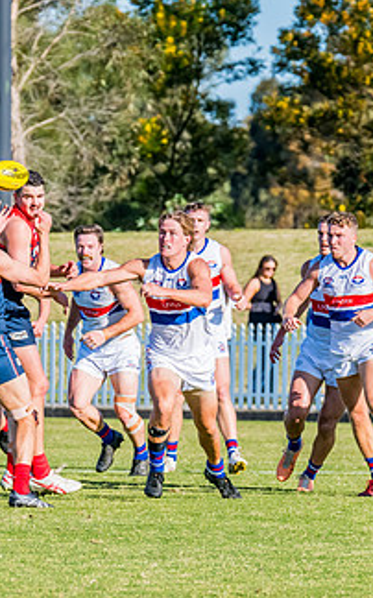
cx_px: 29
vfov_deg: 3.4
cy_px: 291
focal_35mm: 610
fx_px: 9939
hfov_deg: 2.1
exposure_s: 1/1600
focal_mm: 310
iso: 800
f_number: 9
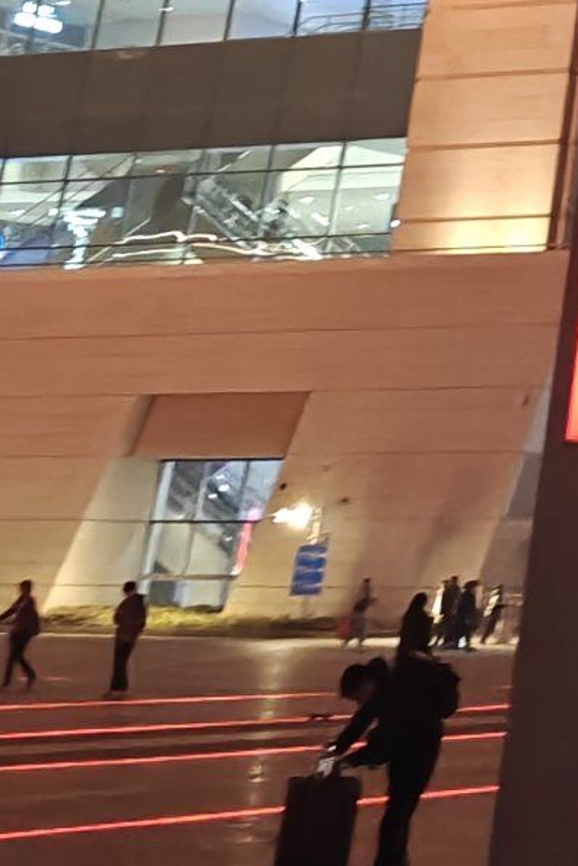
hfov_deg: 10.7
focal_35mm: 110
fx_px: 2649
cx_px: 1376
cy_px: -753
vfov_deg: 15.6
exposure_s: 1/50
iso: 2500
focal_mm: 6.06
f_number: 1.6
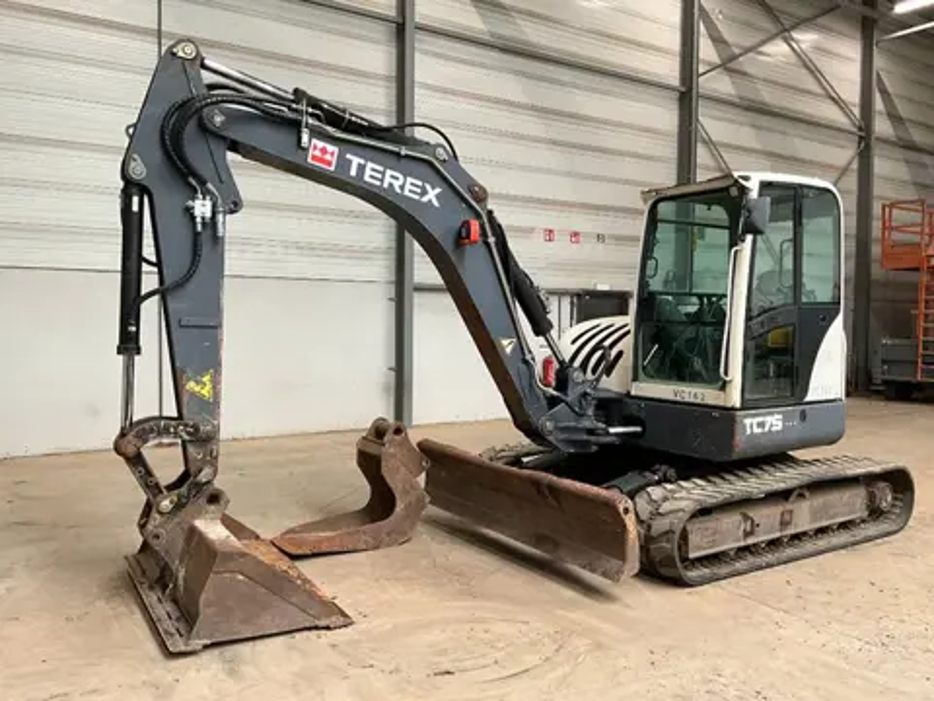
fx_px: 782
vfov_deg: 48.2
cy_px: 350
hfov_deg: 61.7
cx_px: 467
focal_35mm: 29
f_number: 1.8
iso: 80
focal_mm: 3
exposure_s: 1/60
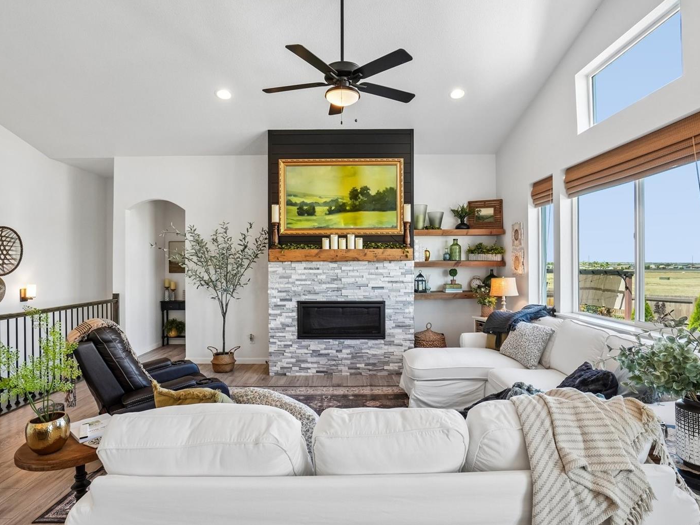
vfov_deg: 69.9
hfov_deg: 86.0
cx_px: 358
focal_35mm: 19
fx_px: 375
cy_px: 268
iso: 400
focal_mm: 11
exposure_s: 1/50
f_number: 8
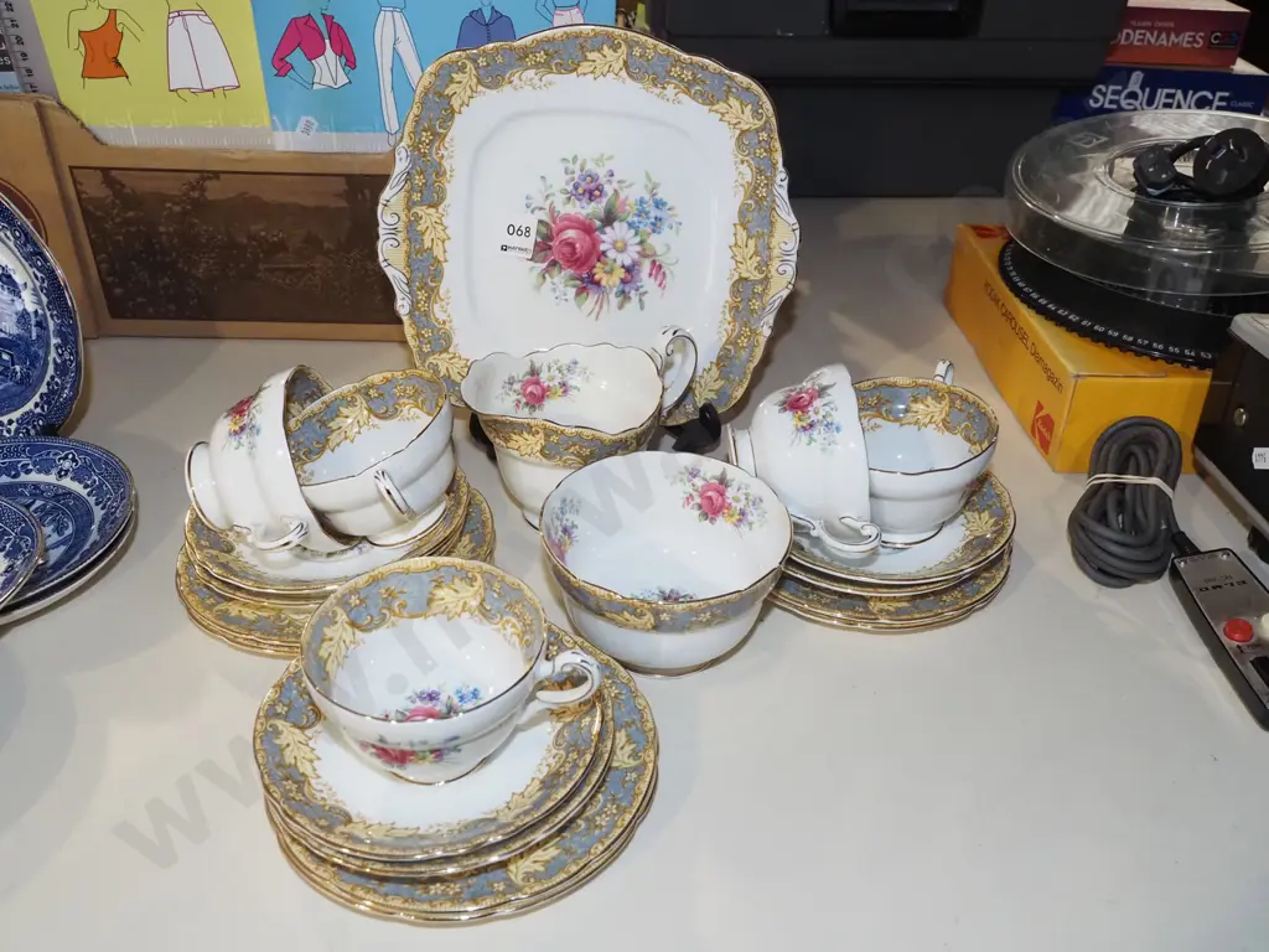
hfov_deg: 60.0
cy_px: 476
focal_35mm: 30
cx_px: 634
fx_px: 1100
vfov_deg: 46.8
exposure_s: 1/125
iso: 2500
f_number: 5.6
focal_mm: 15
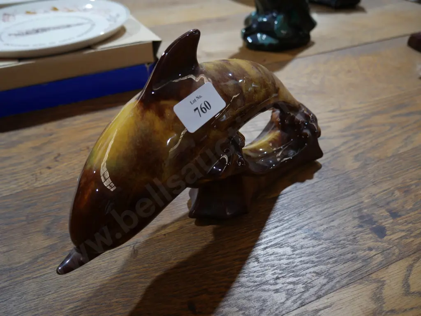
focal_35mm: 32
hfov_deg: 56.8
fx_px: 389
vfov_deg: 44.2
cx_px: 210
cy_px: 158
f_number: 3.6
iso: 250
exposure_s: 1/60
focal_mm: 16
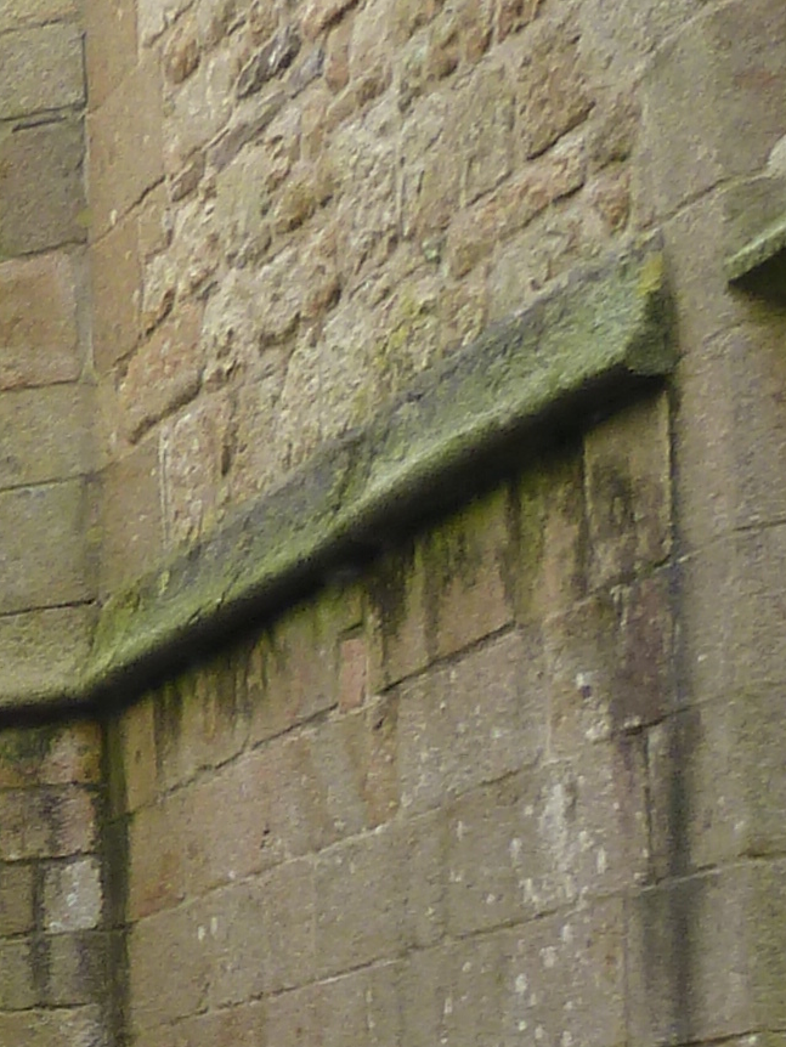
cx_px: -934
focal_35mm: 116
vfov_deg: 16.3
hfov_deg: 11.2
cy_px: 1219
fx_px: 3510
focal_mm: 4.1
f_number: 3.3
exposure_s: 1/40
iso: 80
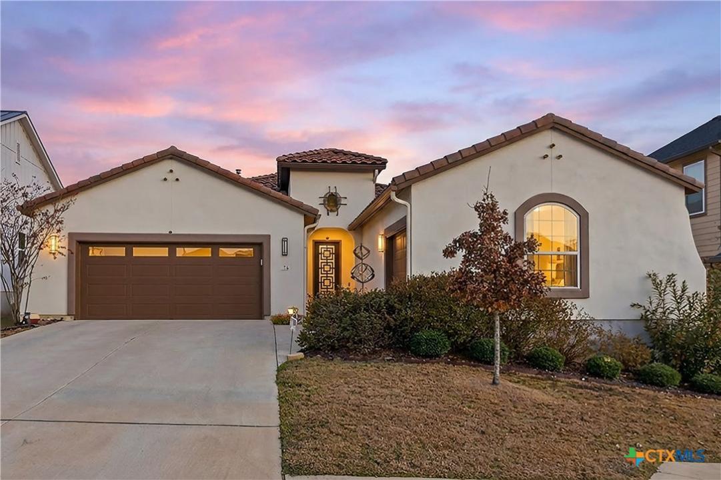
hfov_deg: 73.8
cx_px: 360
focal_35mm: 24
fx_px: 480
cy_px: 240
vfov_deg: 53.1
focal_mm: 16
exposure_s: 1/8000
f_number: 7.1
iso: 160
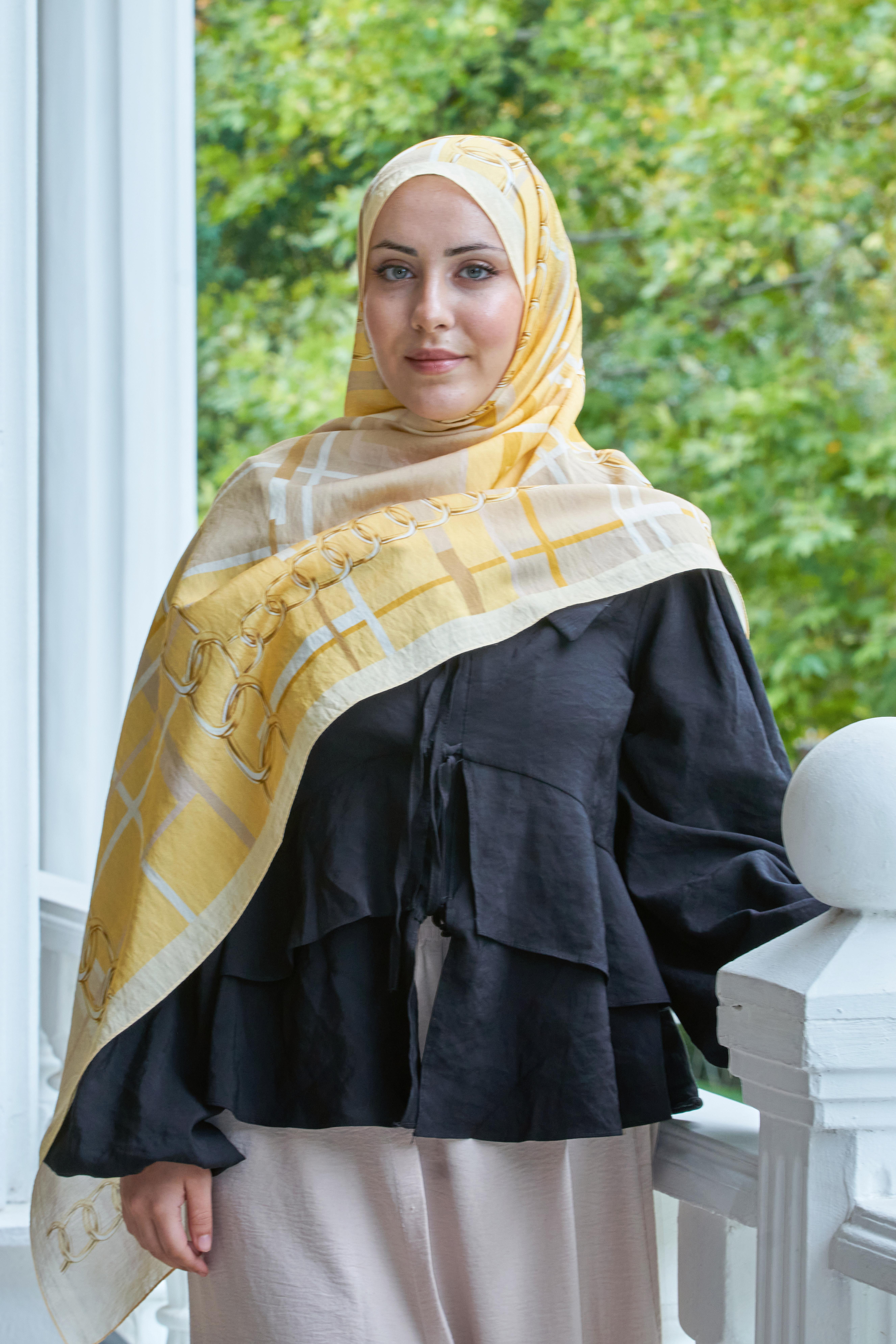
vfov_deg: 21.5
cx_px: 448
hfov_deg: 14.4
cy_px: 672
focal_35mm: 95
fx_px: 3545
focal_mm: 95
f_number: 10
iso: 800
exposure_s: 1/50
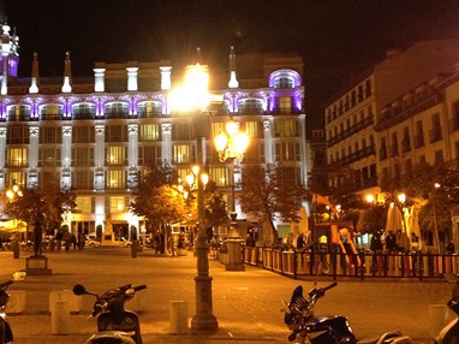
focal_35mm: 54
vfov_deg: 27.0
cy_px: 138
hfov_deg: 35.2
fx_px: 716
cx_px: 148
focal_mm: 4.28
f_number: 2.4
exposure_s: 1/17
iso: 400
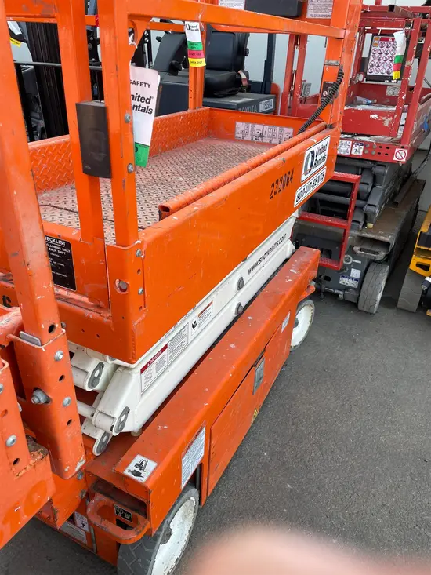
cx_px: 216
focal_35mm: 26
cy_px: 288
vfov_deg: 67.3
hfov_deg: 53.1
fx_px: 432
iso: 32
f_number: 1.6
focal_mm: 4.2
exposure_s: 1/381
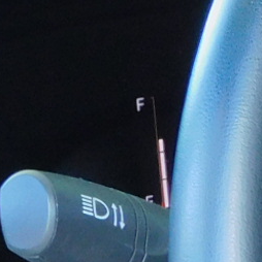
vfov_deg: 4.4
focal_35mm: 395
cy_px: 326
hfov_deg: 4.3
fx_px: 3382
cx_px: 745
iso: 200
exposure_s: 1/30
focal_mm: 9
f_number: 4
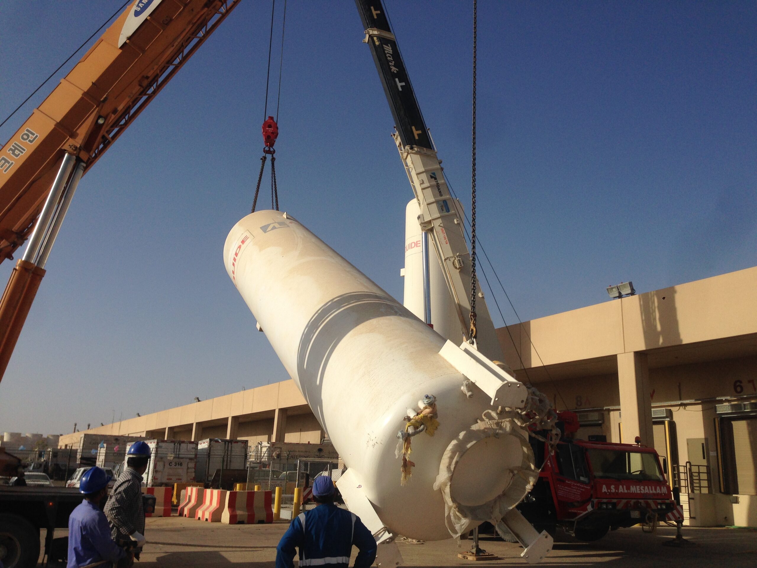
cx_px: 378
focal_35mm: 33
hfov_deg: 55.4
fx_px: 722
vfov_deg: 42.9
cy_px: 284
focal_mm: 4.12
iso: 50
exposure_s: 1/3623
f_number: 2.4
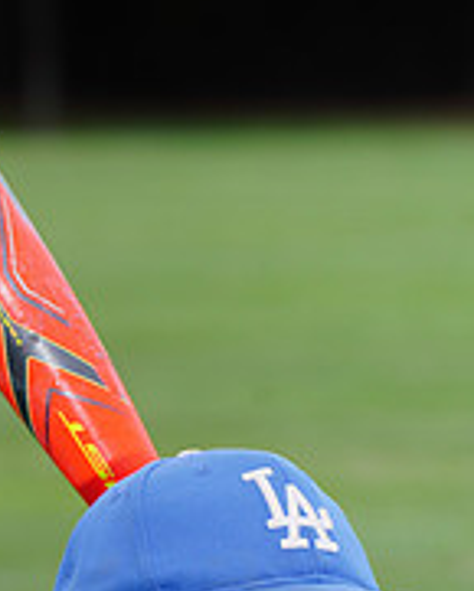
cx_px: 191
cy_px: 712
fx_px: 9672
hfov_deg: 2.8
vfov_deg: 3.5
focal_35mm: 552
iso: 200
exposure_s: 1/200
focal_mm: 184
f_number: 8
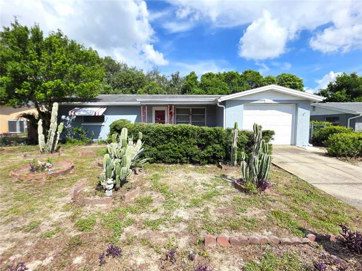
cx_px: 181
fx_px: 167
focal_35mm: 16
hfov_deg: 94.5
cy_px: 136
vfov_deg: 78.0
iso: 40
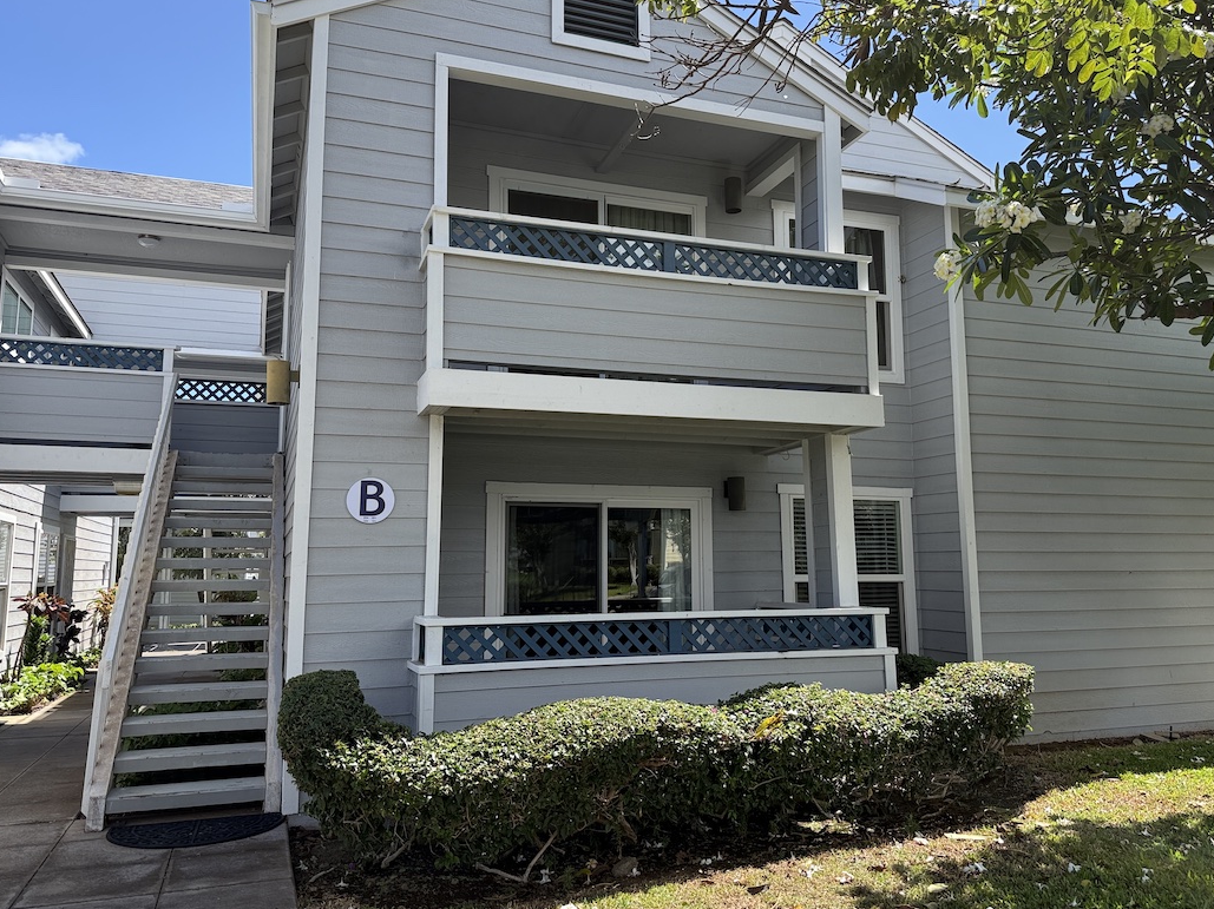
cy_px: 426
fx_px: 982
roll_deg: +1.0
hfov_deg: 63.4
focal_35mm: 28
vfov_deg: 49.7
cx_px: 656
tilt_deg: +8.7
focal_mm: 6.76
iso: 100
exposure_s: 1/1727
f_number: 1.78
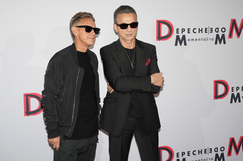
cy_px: 80
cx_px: 122
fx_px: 310
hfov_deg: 42.8
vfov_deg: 29.2
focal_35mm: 46
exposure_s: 1/100
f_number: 5.6
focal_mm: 46
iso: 640
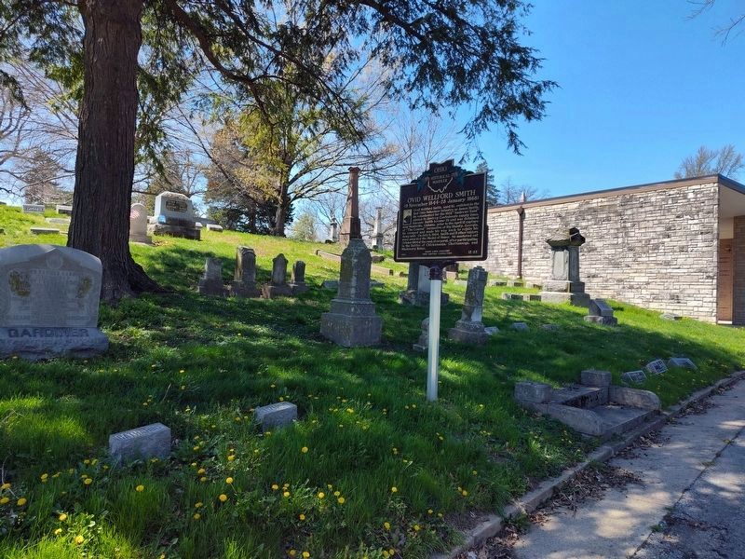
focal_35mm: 23
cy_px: 280
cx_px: 372
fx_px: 495
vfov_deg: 58.9
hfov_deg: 73.9
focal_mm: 5.56
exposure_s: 1/954
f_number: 1.8
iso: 100
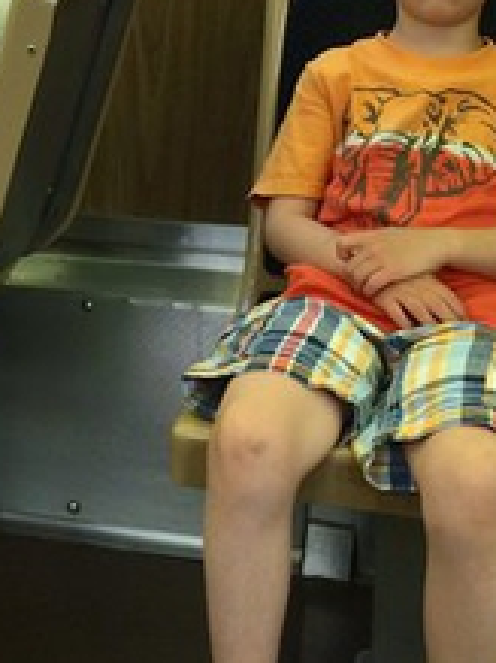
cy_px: 83
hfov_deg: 19.9
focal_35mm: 73
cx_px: 94
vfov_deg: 25.9
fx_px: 1396
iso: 50
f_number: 2.2
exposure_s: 1/30
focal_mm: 4.12
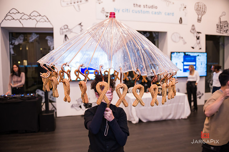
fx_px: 153
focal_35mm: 24
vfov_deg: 53.1
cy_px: 76
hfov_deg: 73.8
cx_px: 114
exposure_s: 1/200
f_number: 3.2
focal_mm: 24
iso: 1600
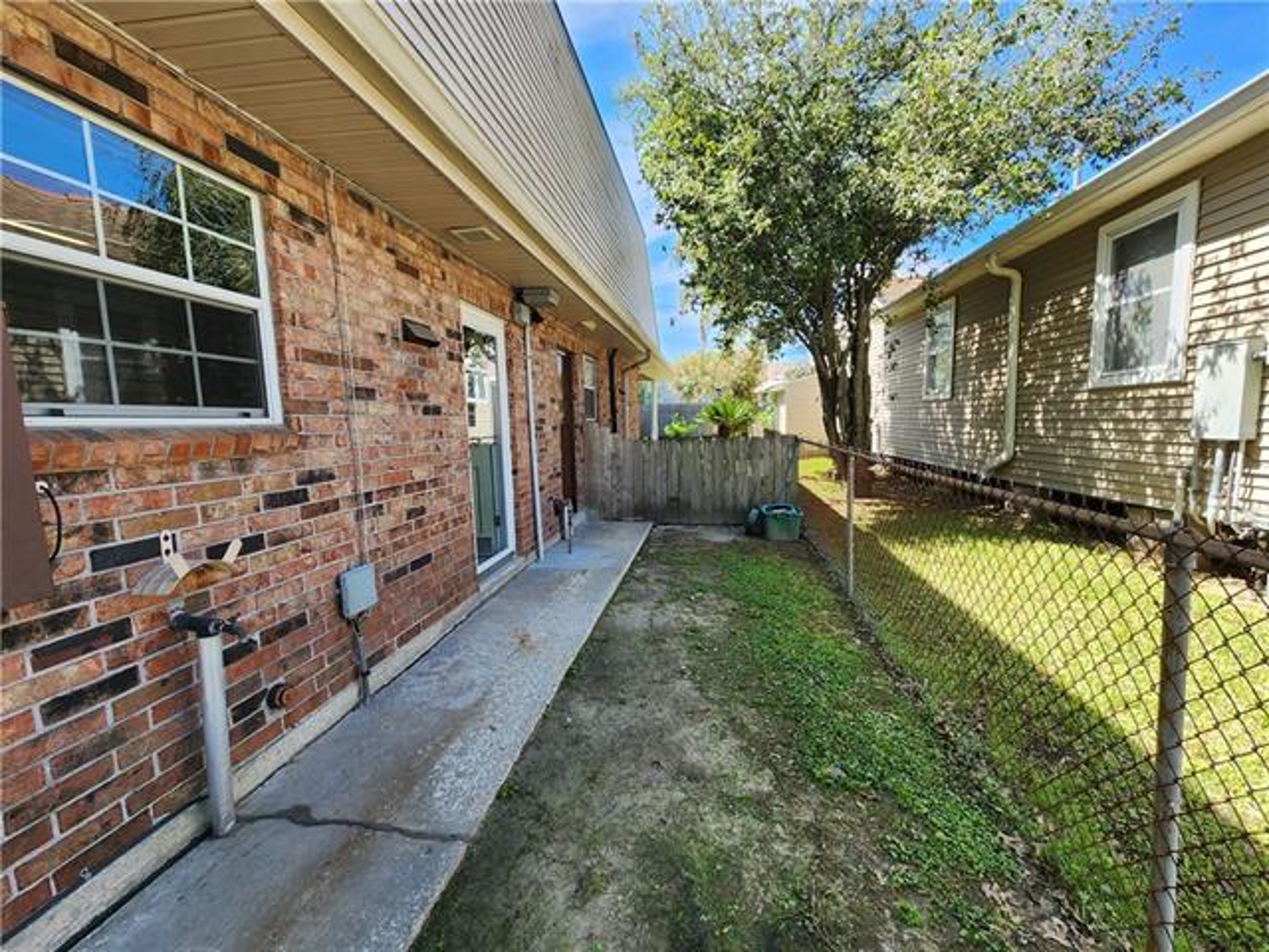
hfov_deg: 106.2
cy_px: 476
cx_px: 634
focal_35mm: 13
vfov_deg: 89.9
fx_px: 477
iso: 50
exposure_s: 1/353
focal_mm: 2.2
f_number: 2.2
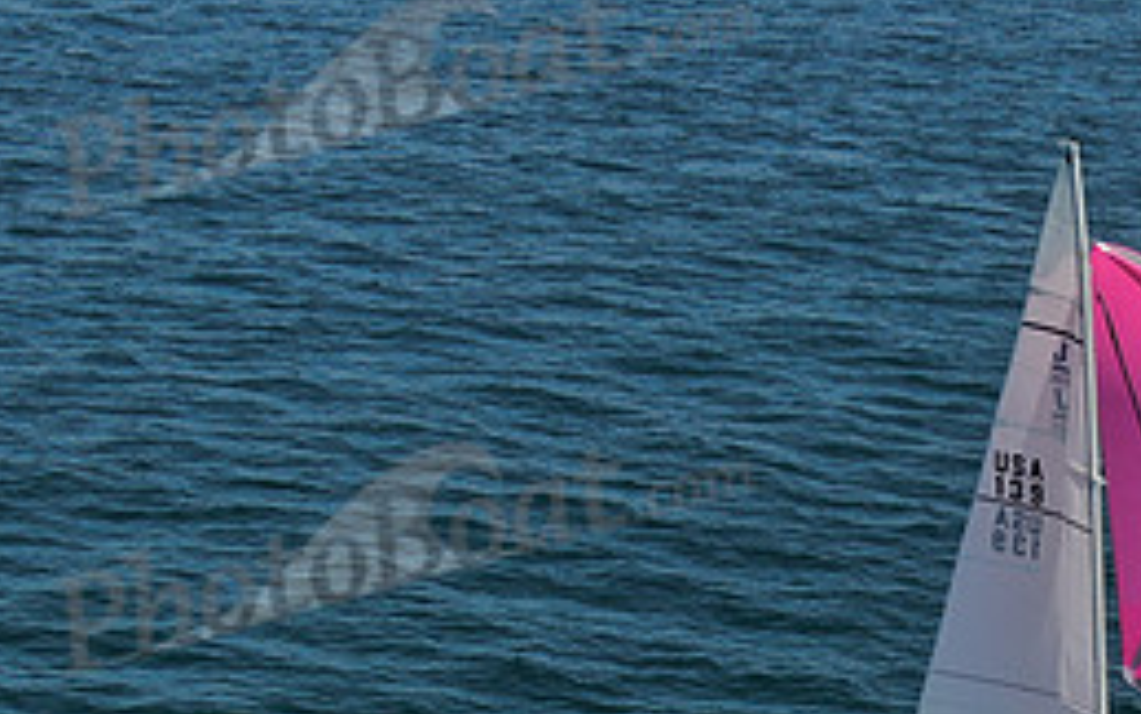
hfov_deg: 18.0
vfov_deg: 11.4
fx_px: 3546
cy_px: 734
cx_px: 1013
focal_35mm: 114
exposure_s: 1/1000
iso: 100
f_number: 3.8
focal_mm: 8.6
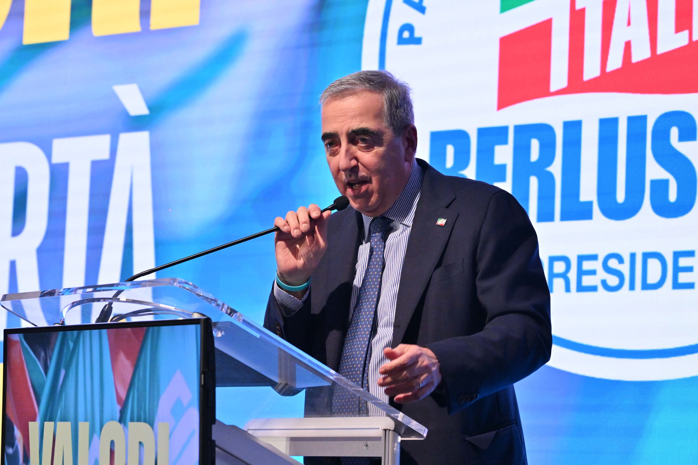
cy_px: 232
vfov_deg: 11.7
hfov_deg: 17.5
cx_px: 349
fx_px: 2268
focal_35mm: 117
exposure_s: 1/250
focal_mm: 78
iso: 2000
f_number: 4
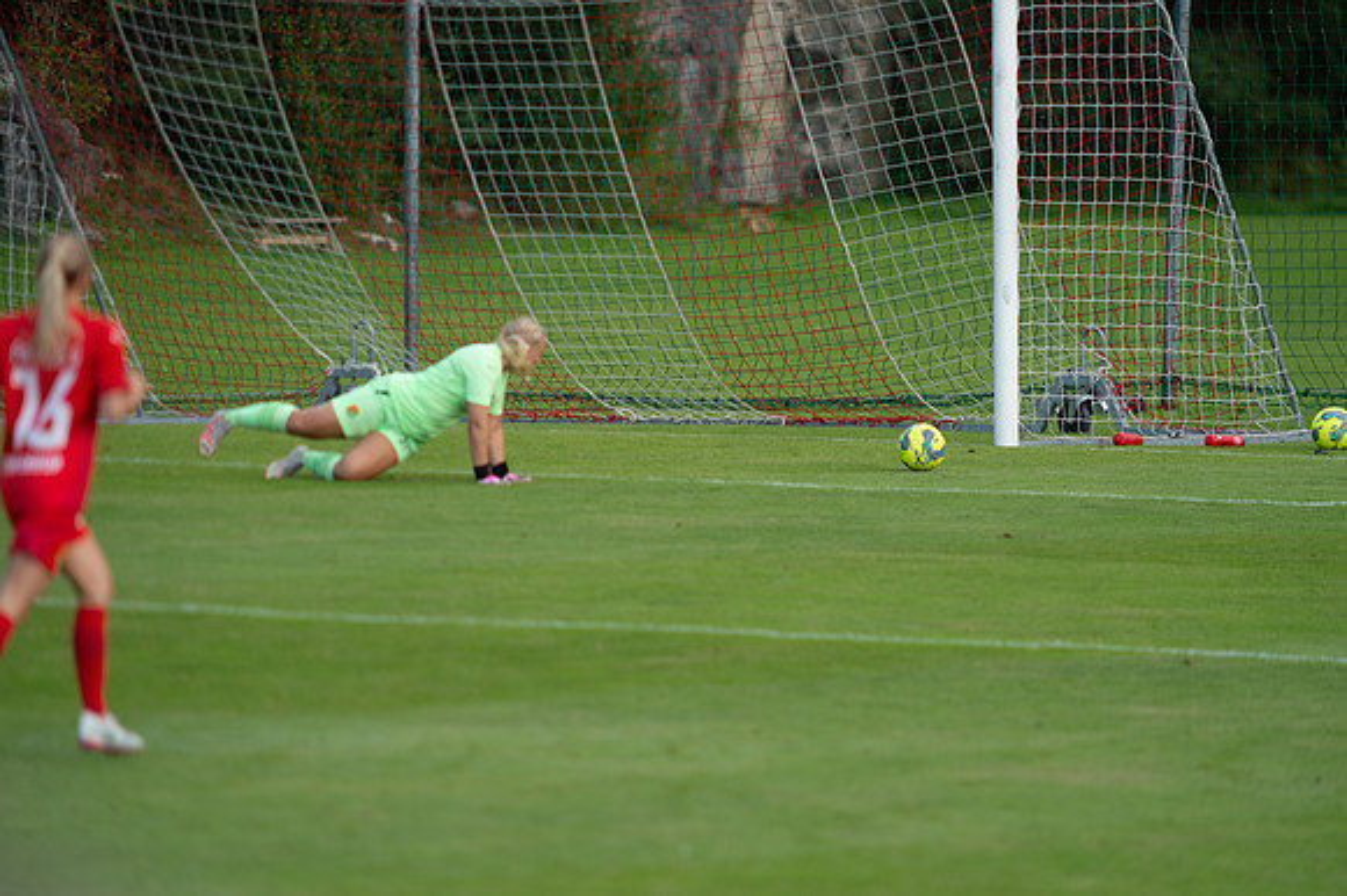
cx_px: 674
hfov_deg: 4.9
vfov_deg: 3.3
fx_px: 15705
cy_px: 448
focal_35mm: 420
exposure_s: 1/1250
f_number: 4
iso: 320
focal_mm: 420
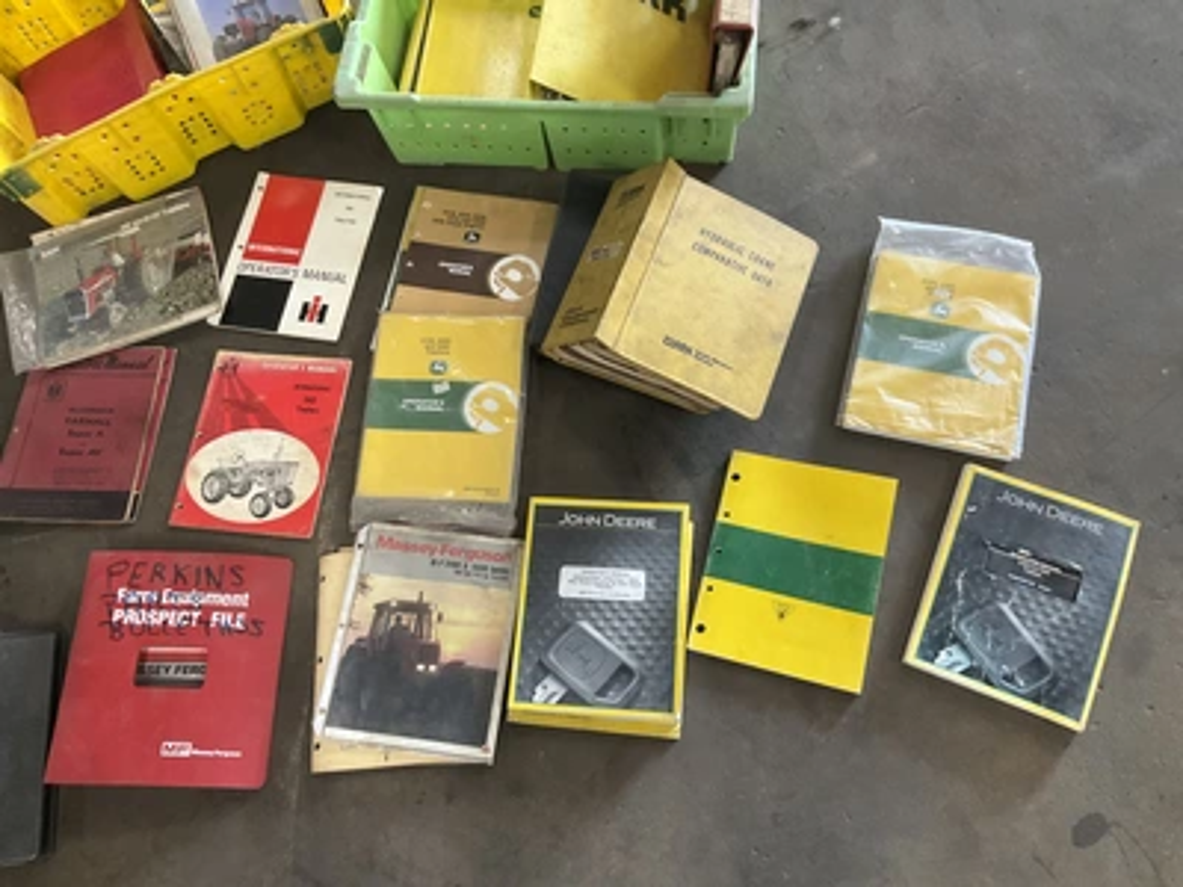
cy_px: 444
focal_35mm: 29
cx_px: 592
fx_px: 991
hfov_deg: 61.7
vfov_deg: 48.2
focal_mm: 3
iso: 160
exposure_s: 1/60
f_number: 1.8
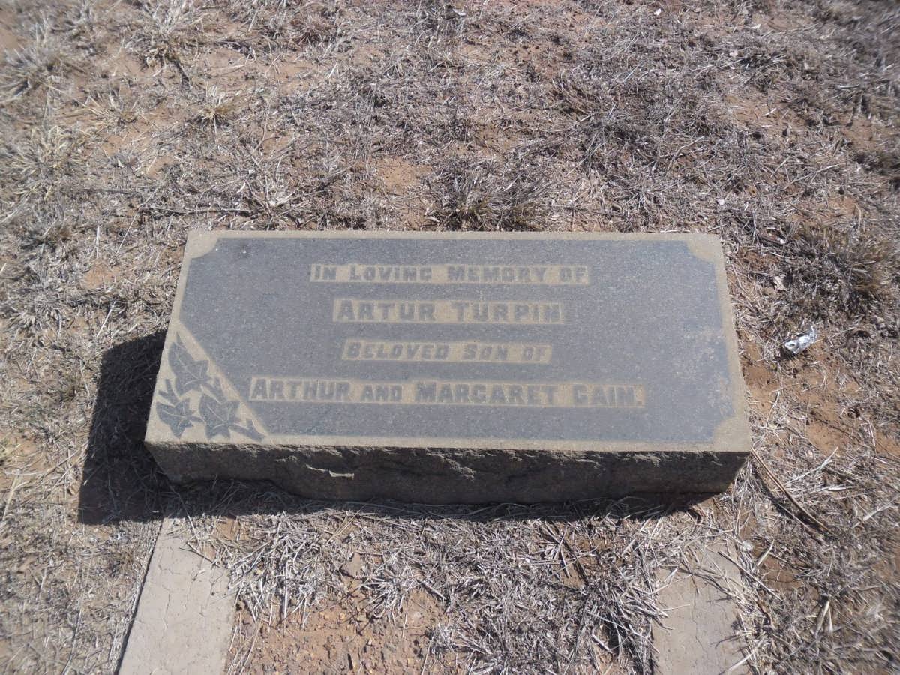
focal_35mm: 27
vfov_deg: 51.4
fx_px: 702
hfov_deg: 65.3
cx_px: 450
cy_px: 338
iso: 80
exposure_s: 1/789
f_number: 3.5
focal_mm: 4.9
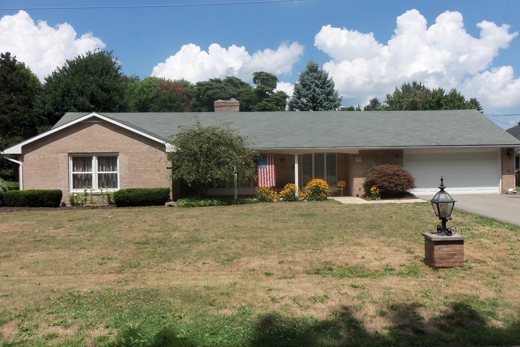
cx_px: 266
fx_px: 433
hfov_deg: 61.9
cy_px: 170
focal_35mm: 30
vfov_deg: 43.6
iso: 64
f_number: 8.6
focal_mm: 5.1
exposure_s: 1/200
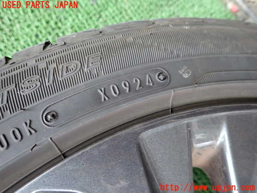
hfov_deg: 69.4
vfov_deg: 54.9
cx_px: 128
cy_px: 96
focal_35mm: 25
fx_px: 186
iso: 400
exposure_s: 1/30
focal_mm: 4.5
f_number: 2
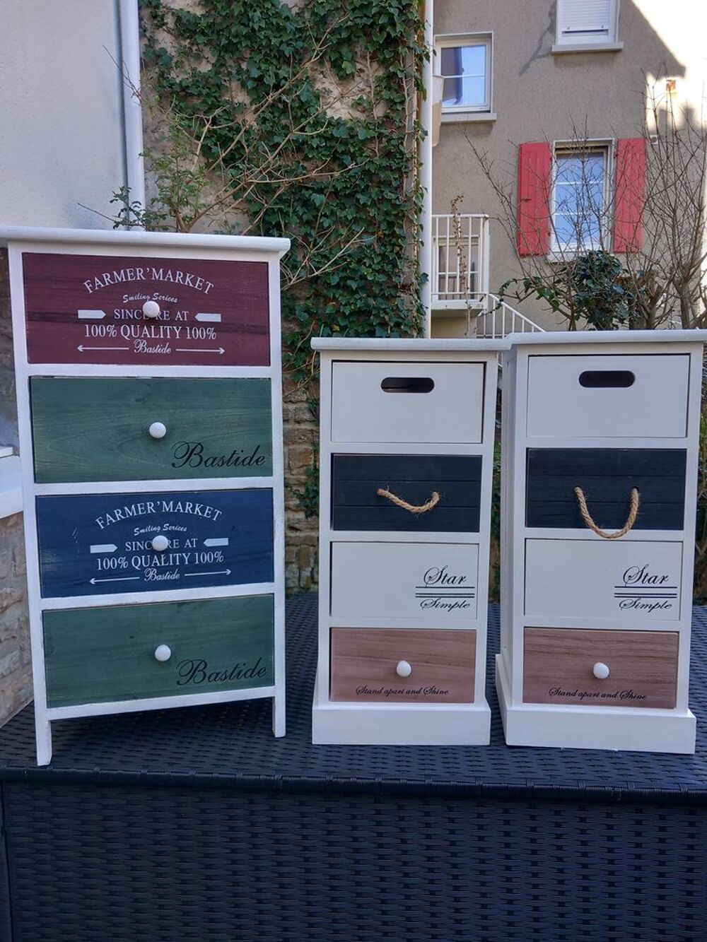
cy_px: 471
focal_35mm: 27
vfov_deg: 65.3
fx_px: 735
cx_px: 354
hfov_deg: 51.4
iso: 25
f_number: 1.8
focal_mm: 4
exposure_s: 1/50
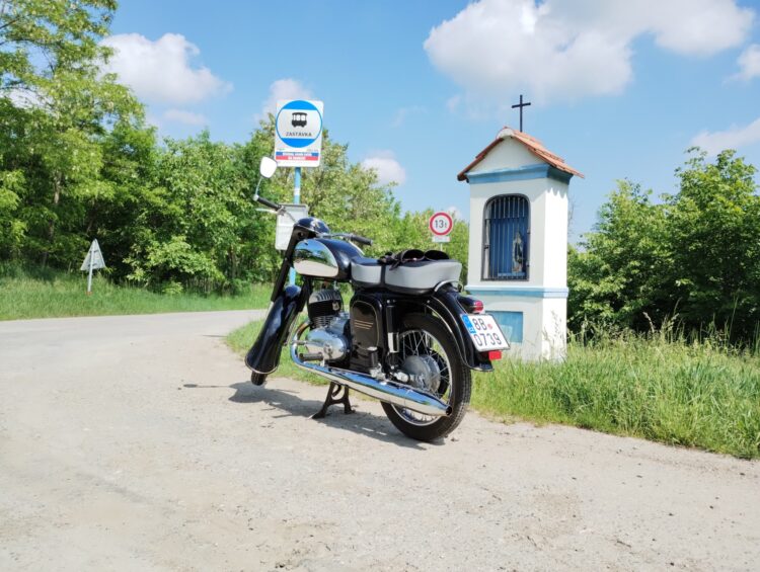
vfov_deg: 49.9
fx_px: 616
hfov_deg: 63.4
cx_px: 380
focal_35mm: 28
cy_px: 286
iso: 100
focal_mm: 4.27
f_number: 1.8
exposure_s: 1/684
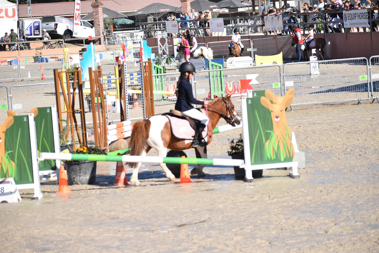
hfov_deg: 12.5
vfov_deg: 8.3
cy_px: 126
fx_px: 1737
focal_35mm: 165
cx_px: 190
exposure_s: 1/2000
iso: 360
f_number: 8
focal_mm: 110
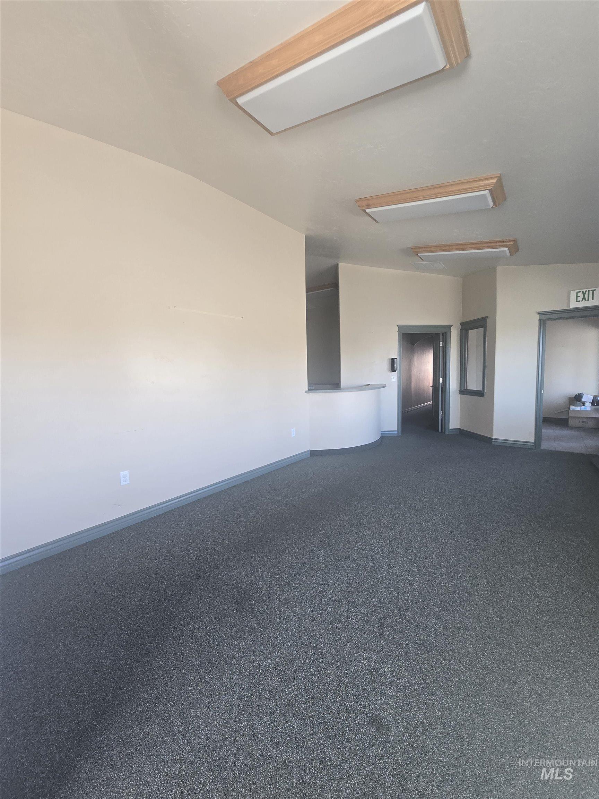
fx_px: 300
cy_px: 400
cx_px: 300
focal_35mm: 13
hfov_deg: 89.9
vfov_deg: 106.2
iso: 125
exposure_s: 1/60
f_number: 2.2
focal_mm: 2.2
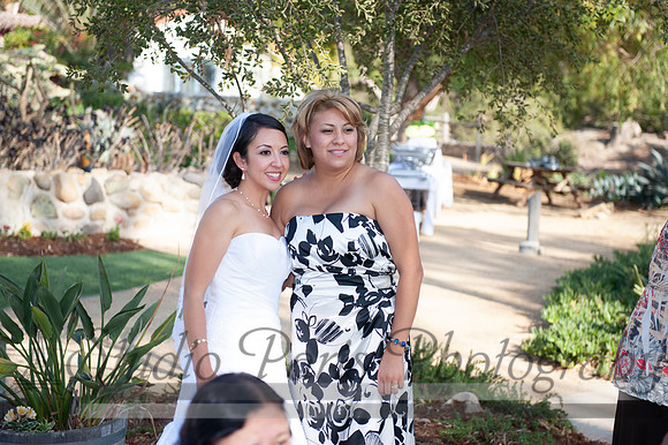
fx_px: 1298
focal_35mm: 70
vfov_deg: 19.4
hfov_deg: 28.9
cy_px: 222
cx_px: 334
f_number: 3.5
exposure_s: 1/640
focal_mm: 70
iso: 200
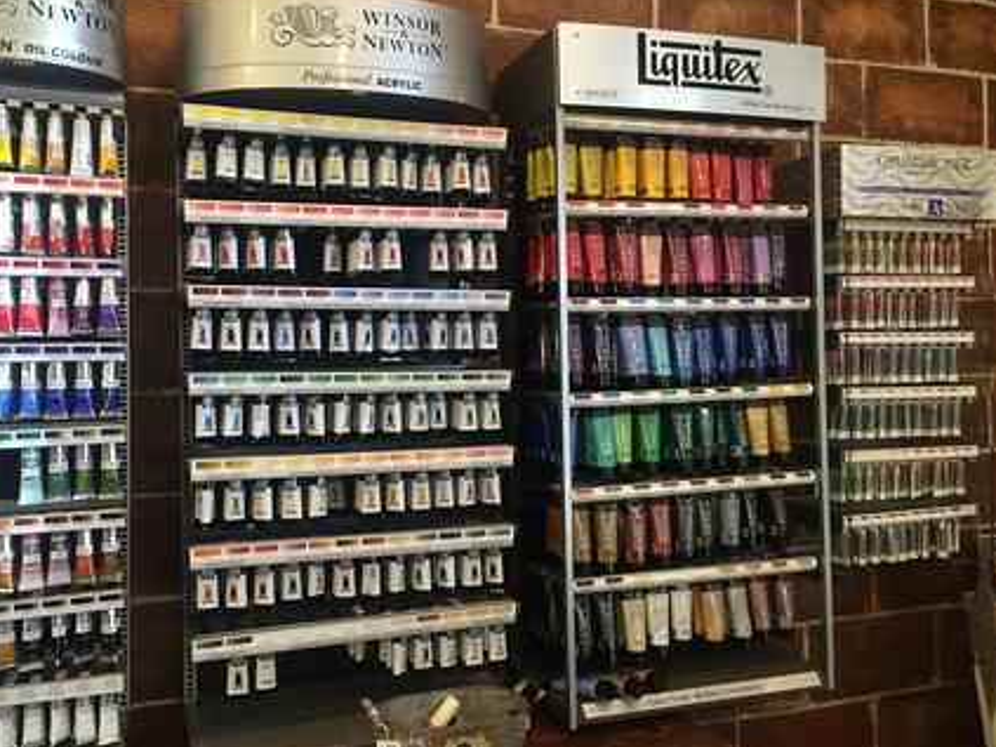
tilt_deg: -0.1
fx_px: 920
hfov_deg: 56.7
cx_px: 451
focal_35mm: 32
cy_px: 346
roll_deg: +1.0
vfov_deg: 44.1
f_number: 2.2
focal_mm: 4.15
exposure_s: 1/30
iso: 80
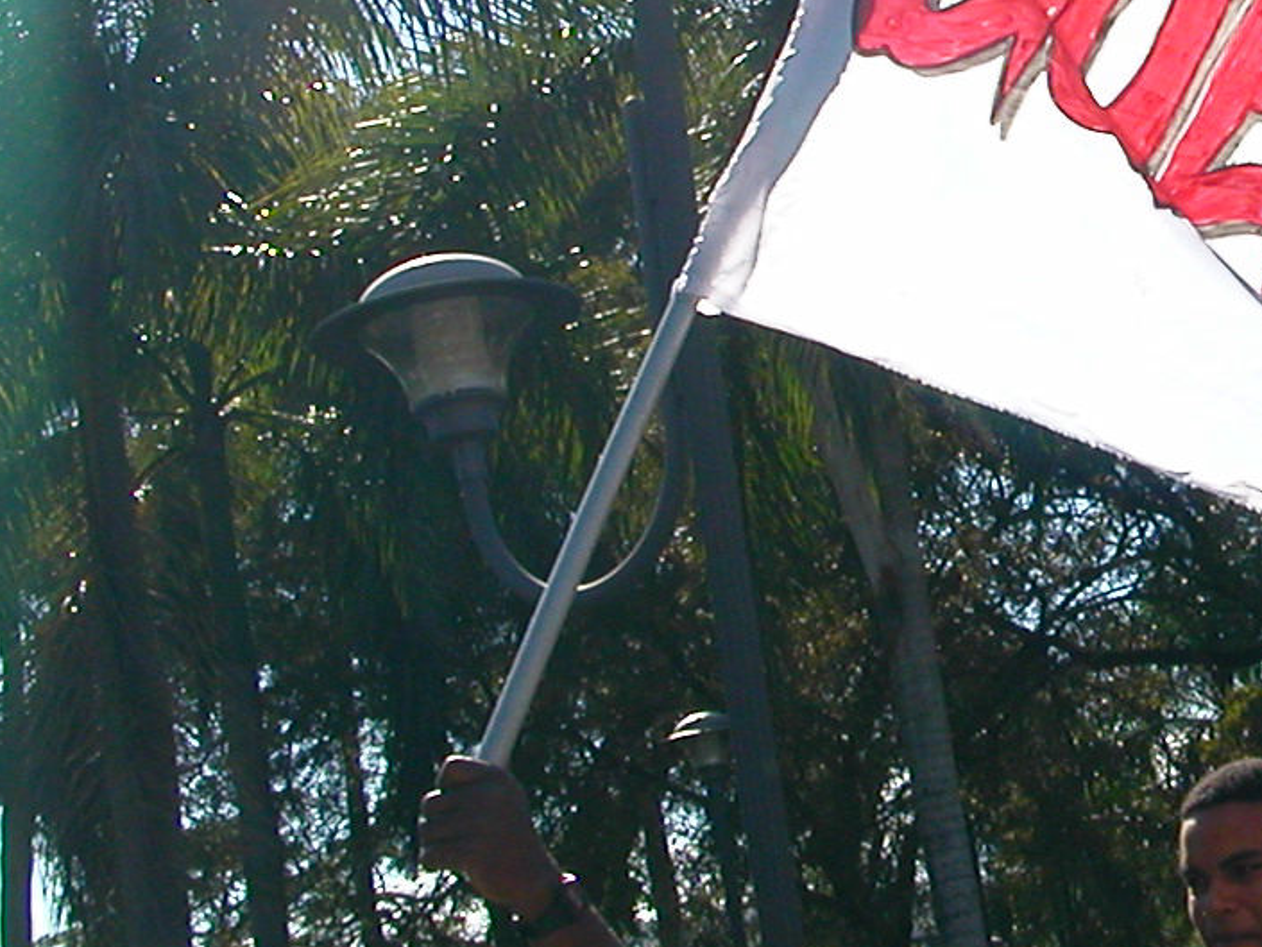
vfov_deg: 17.6
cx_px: 1332
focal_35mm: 84
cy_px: 358
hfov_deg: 22.2
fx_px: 3063
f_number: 4.5
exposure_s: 1/711
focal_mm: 5.6
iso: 100
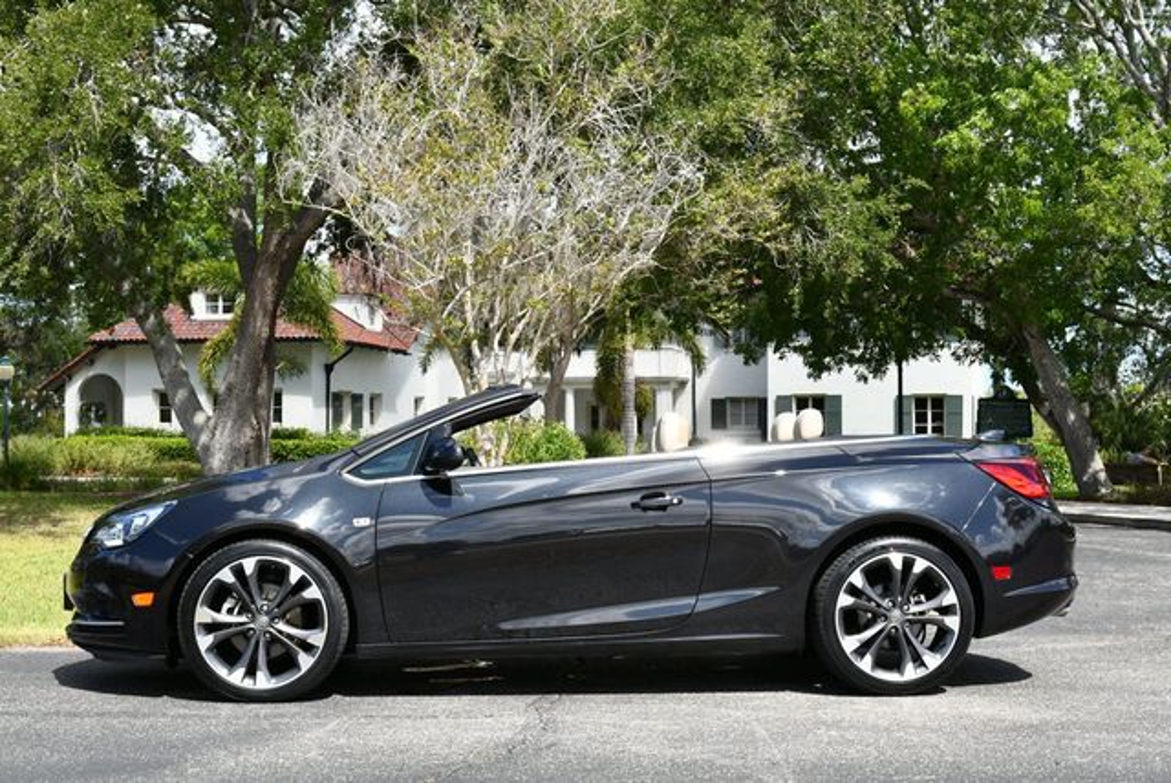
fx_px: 1563
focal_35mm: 48
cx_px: 586
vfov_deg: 28.1
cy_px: 392
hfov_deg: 41.1
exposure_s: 1/250
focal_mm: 24
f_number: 8
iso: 180
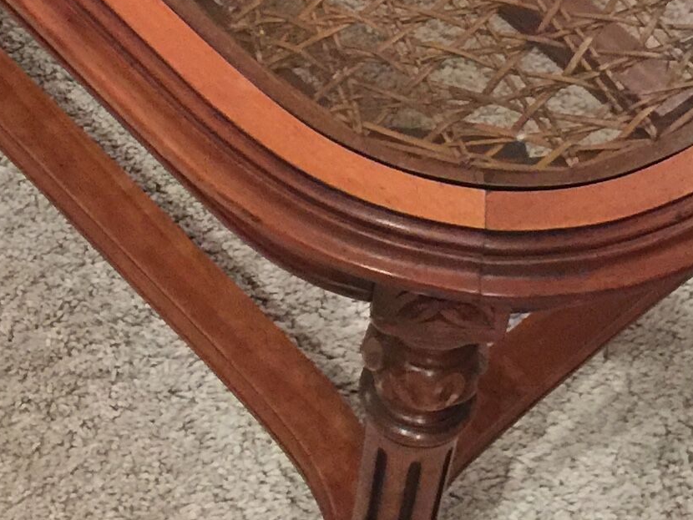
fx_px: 2283
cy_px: -146
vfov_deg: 12.6
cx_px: 237
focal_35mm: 114
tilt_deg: -46.8
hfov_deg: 17.2
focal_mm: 4.15
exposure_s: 1/8
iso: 200
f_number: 2.2
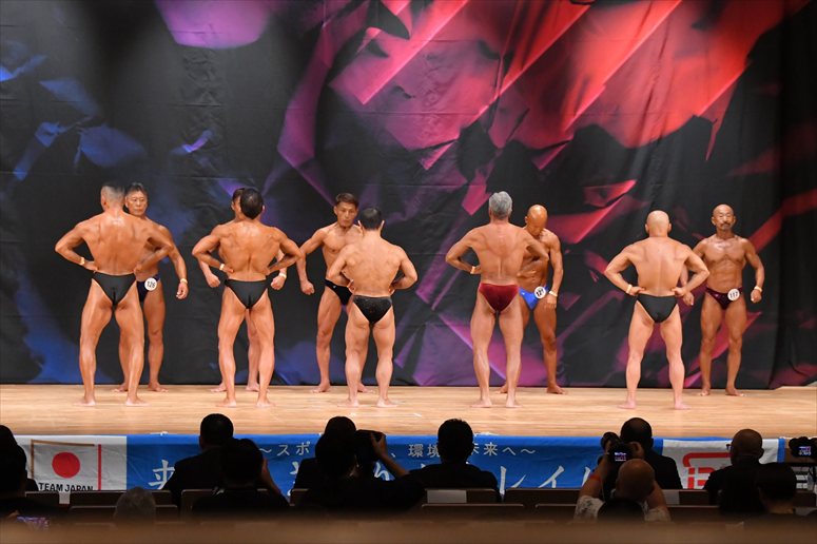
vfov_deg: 10.2
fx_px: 3062
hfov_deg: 15.2
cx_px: 408
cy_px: 272
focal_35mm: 135
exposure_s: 1/400
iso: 6400
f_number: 5.6
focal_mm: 90
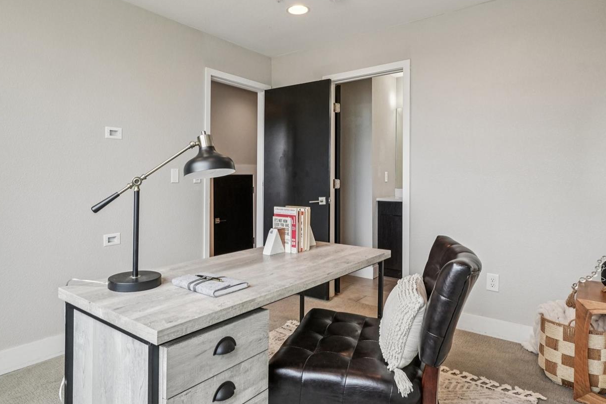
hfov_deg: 79.3
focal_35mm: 22
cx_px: 273
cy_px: 179
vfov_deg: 57.8
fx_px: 364
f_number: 8
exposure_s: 1/30
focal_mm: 11
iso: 250
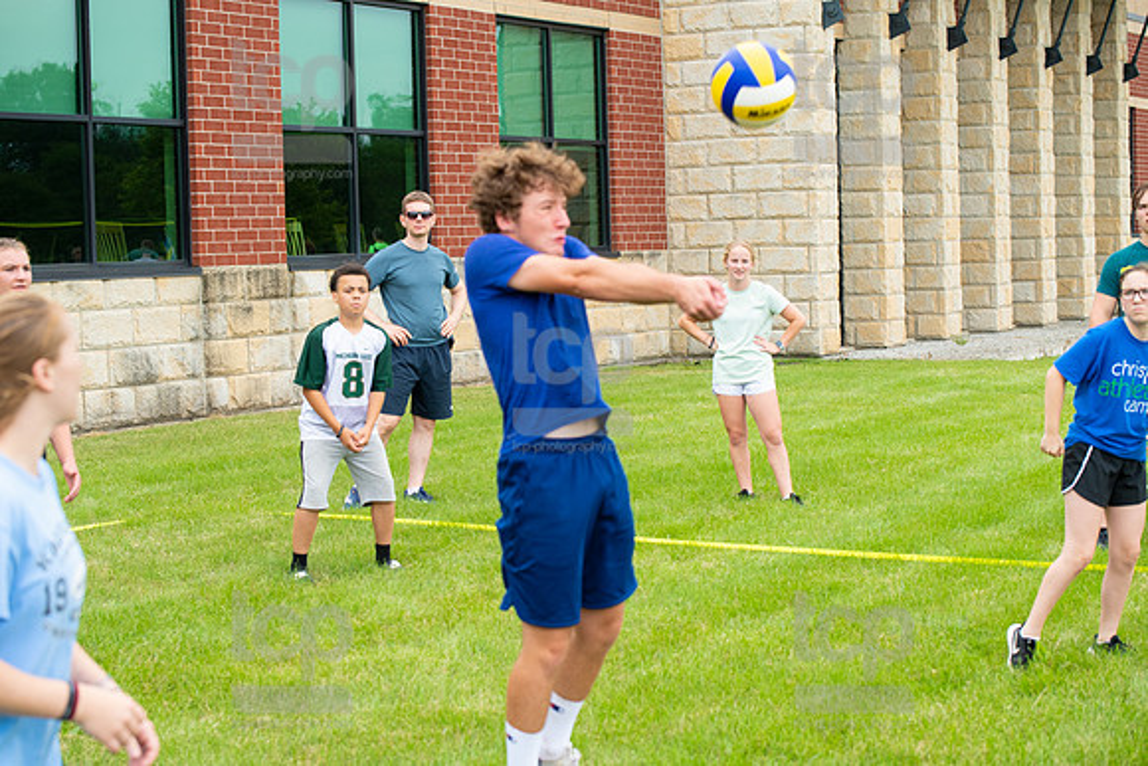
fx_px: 2233
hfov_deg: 28.8
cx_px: 574
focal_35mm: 70
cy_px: 383
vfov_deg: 19.5
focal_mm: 70
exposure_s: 1/1000
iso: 640
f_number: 4.5
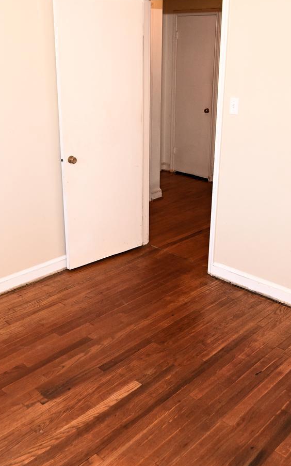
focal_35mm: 37
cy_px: 222
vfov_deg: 52.7
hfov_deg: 34.4
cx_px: 153
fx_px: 469
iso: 1800
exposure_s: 1/250
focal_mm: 16
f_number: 3.5
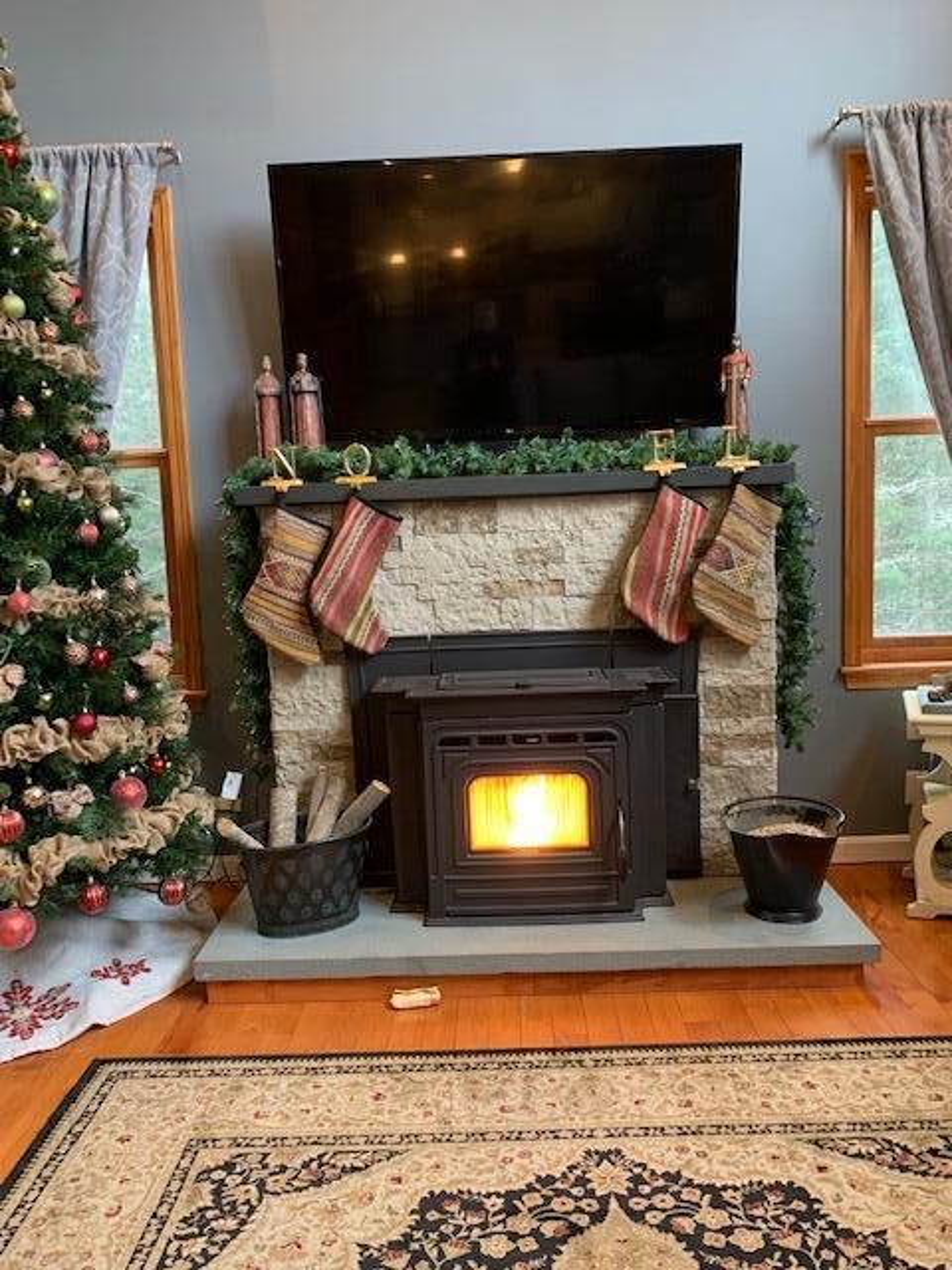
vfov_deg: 67.3
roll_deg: +2.7
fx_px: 953
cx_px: 476
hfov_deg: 53.1
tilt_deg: -6.3
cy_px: 635
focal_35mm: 26
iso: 250
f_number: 1.8
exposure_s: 1/60
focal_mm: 4.25
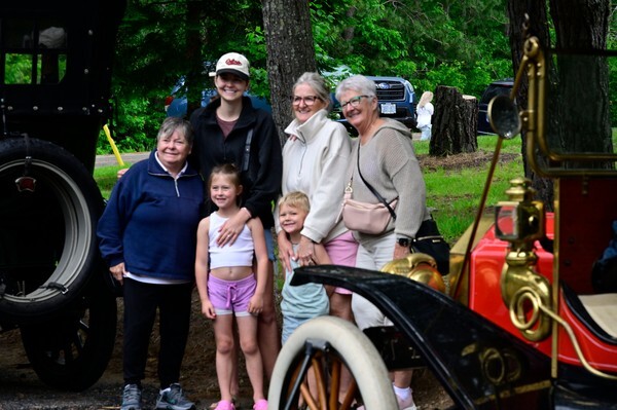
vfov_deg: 13.7
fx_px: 1712
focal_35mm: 100
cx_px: 308
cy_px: 205
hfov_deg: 20.4
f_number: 10
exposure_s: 1/200
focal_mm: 100
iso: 900
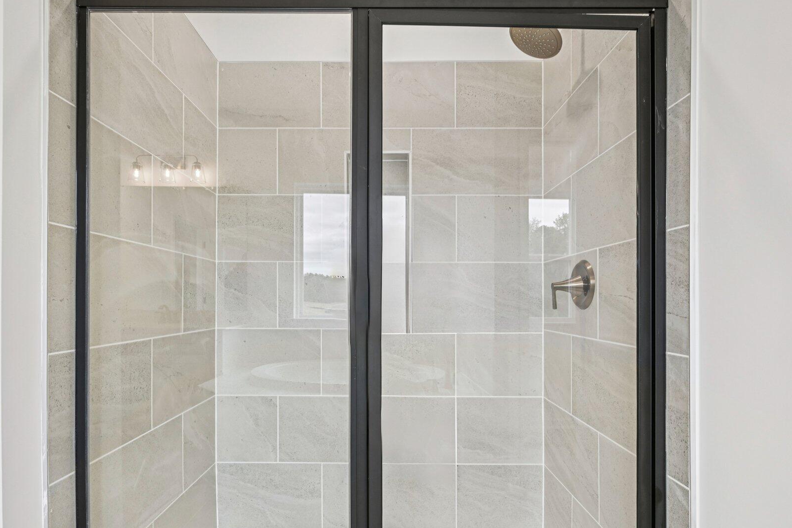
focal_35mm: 18
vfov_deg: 67.1
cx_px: 388
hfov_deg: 90.0
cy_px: 297
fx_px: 396
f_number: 8
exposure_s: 1/15
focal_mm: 14
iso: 180
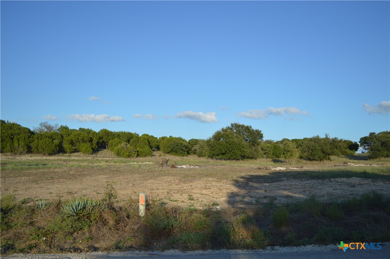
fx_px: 325
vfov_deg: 43.5
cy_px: 130
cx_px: 195
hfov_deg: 62.0
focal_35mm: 30
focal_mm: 20
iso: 100
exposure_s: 1/800
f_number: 3.8
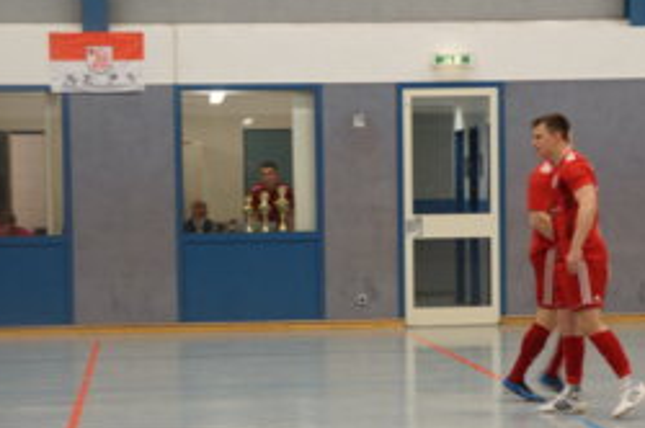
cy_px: 284
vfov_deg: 11.4
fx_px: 2147
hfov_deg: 17.1
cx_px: 351
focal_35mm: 120
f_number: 5
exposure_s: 1/80
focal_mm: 50
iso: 1000
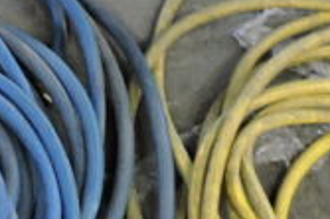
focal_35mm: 153
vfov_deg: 8.9
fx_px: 1401
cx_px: -14
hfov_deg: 13.2
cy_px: 231
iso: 400
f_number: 3
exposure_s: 1/10
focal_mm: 4.3
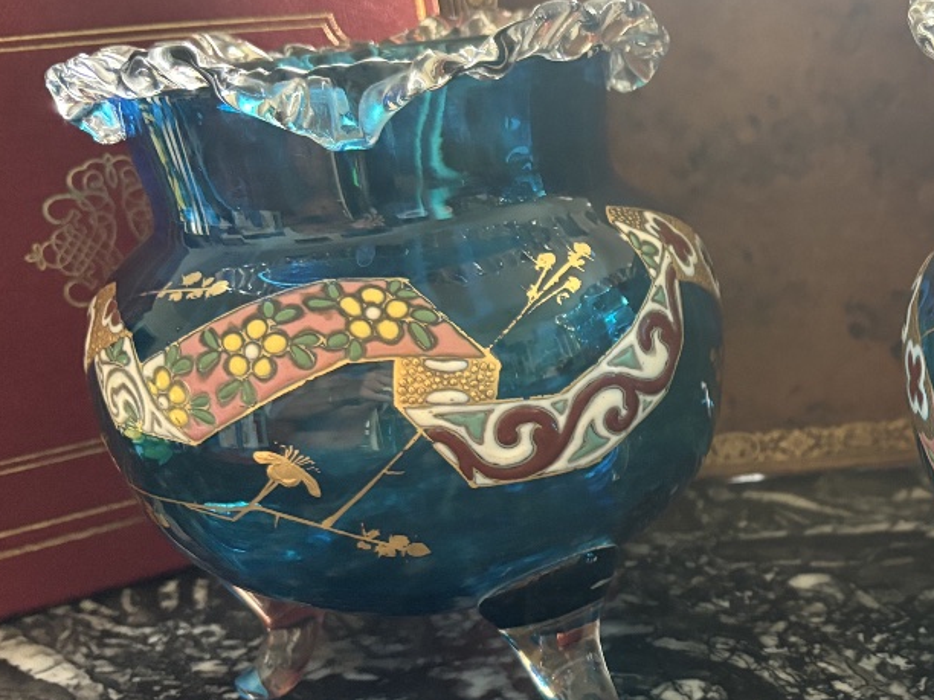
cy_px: 482
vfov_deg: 28.3
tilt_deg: -19.7
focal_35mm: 51
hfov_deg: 34.5
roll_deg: +3.0
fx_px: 1376
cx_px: 911
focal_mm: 5.96
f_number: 1.6
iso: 500
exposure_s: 1/46
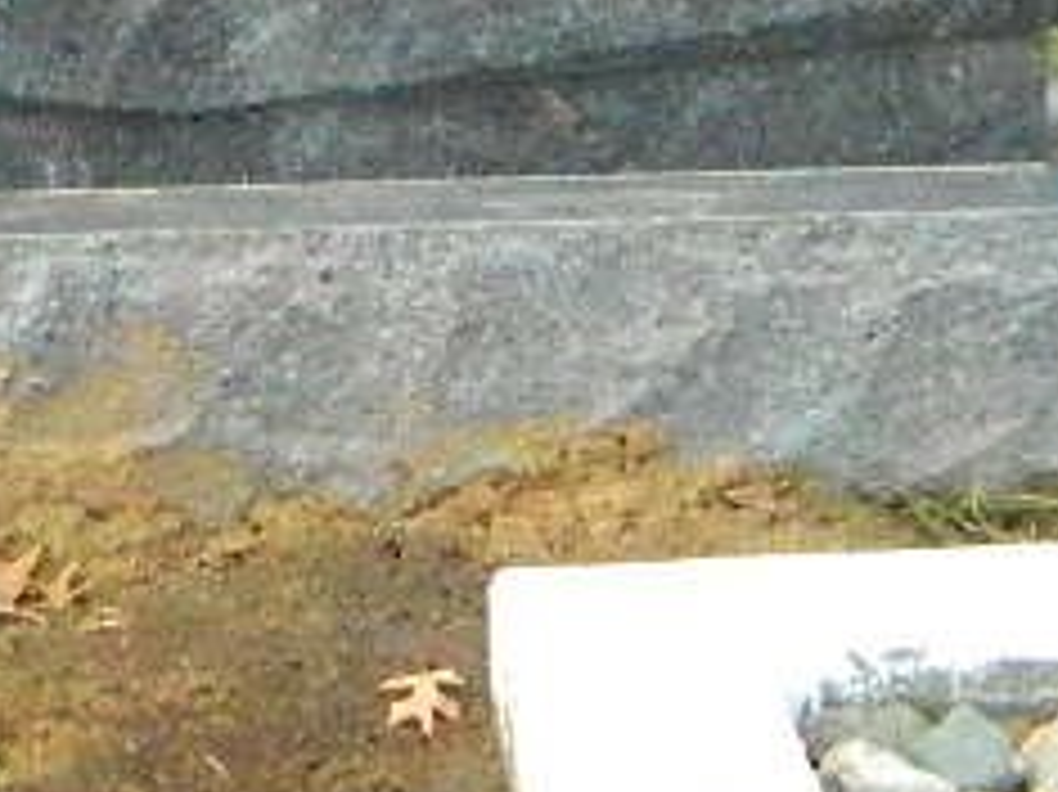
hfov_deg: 15.2
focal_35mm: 128
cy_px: -234
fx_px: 3910
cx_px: 122
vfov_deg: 11.3
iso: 6400
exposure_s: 1/1000
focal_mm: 8.4
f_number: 10.2
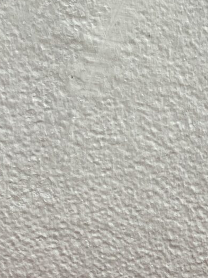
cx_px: 128
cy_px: 630
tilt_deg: -24.0
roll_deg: -0.1
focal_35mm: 254
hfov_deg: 5.9
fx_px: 2035
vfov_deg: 7.4
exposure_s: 1/122
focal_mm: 6
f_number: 2
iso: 50
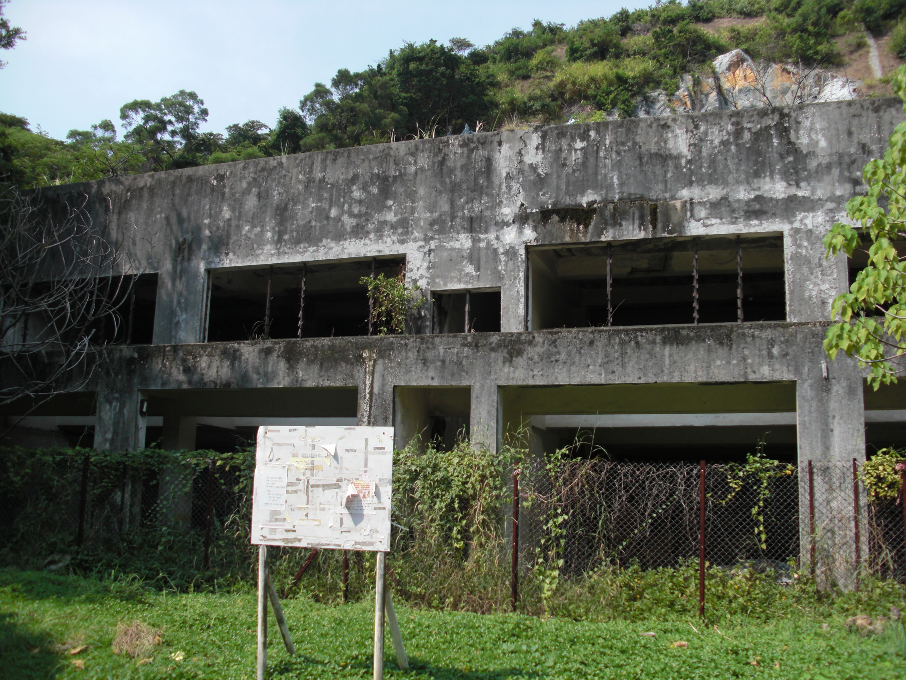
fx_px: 942
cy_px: 340
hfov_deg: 51.4
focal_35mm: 36
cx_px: 453
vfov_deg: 39.7
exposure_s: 1/800
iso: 50
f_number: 2.8
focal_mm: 6.3
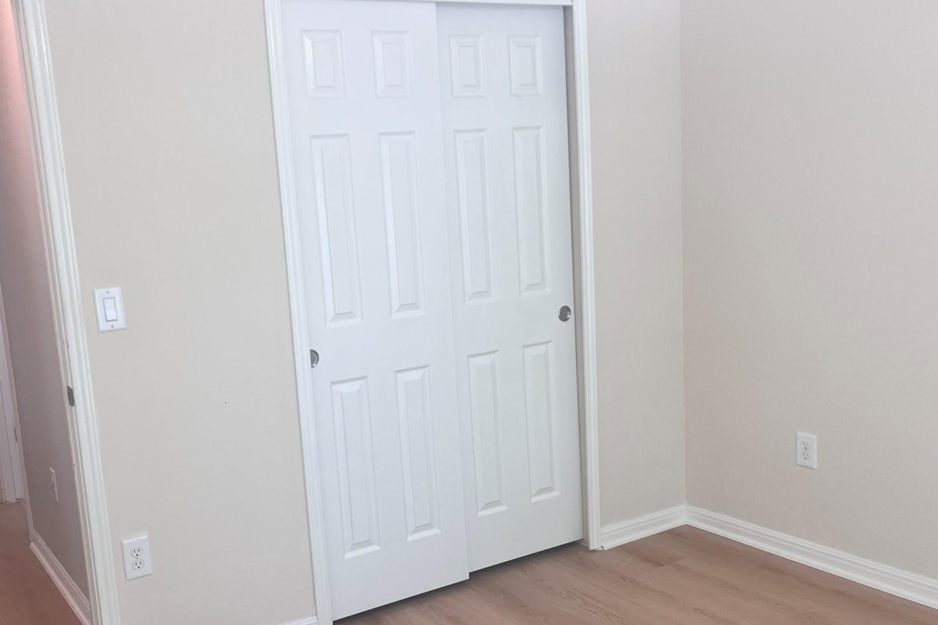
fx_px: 964
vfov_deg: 35.9
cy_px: 358
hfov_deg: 51.5
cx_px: 374
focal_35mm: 37
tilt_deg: -9.5
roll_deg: +4.3
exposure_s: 1/120
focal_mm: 5.1
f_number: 1.6
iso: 100
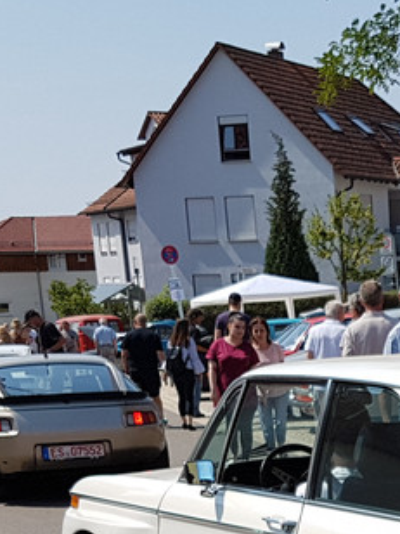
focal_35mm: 90
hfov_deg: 15.6
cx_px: 515
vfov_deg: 20.6
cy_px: 609
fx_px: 1387
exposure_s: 1/2832
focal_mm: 4.2
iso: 40
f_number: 1.7
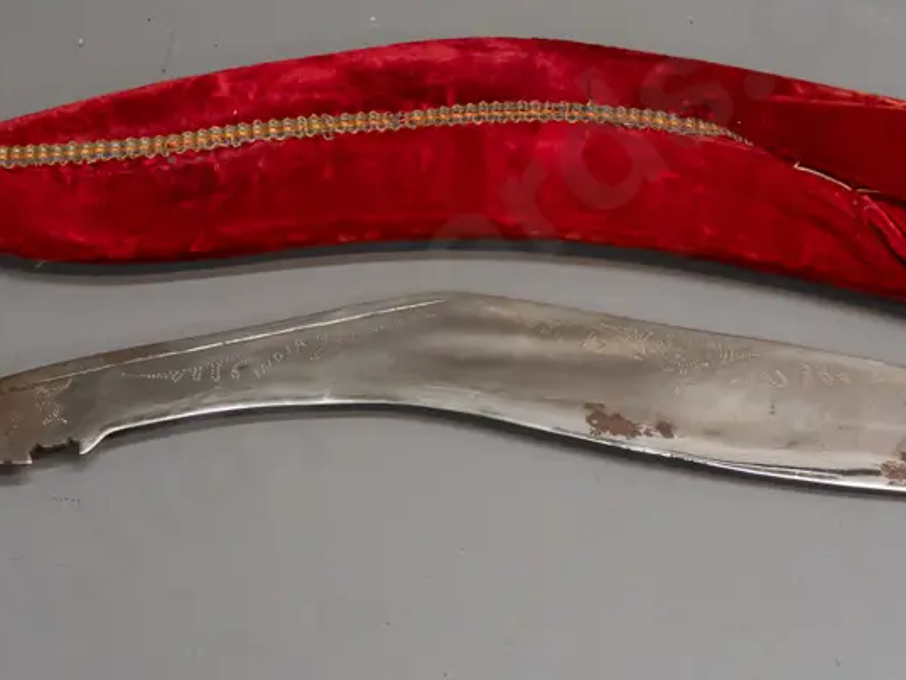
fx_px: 1597
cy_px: 305
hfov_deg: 31.7
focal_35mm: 61
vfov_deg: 24.0
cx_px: 410
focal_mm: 16
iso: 3200
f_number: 5
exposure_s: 1/250
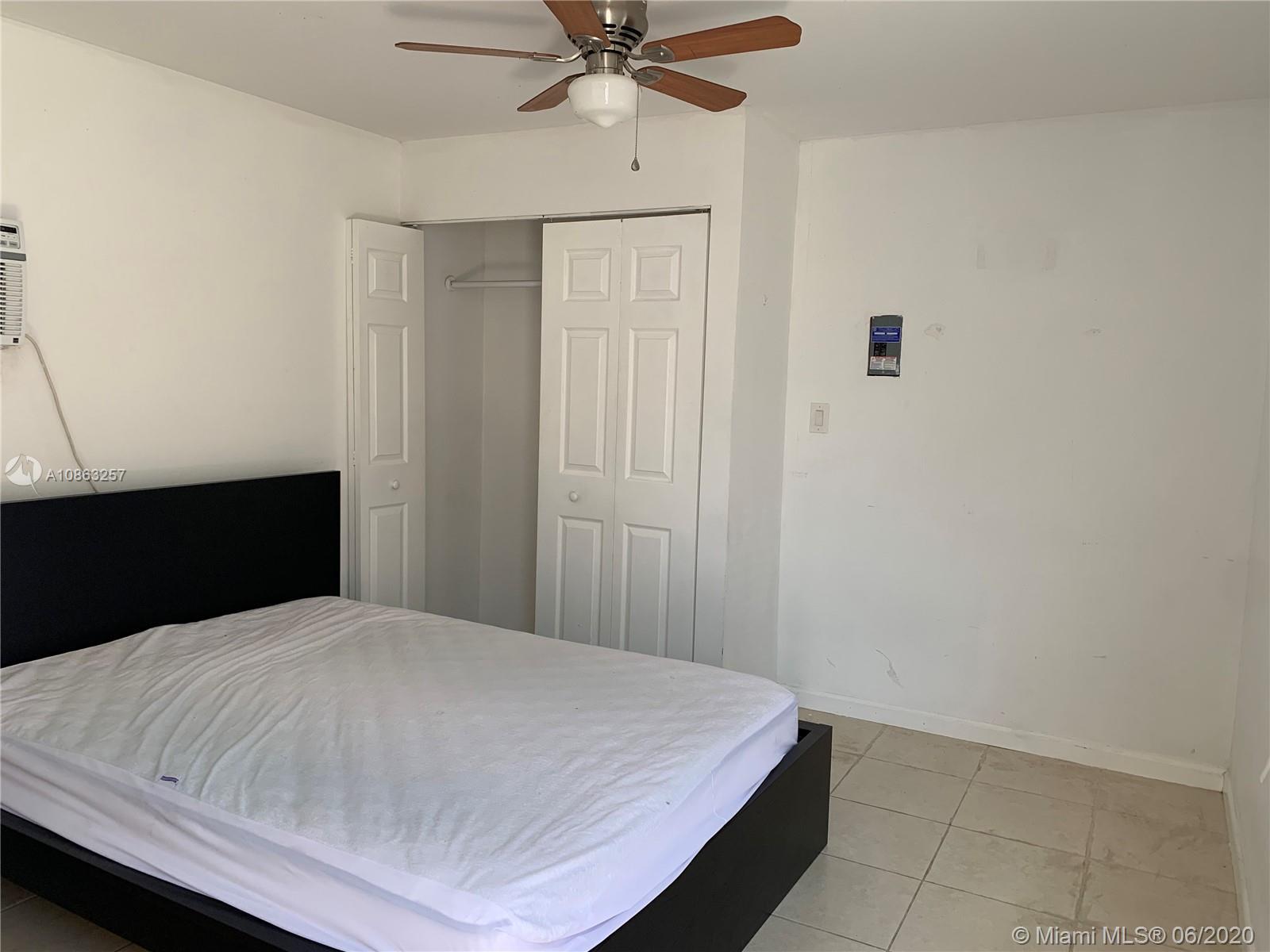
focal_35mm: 26
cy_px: 476
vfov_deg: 53.1
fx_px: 954
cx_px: 635
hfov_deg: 67.3
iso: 64
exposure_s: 1/121
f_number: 1.8
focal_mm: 4.25
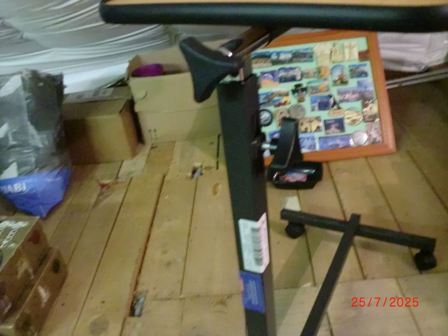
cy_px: 168
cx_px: 224
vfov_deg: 40.7
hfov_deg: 52.6
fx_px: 453
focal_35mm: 35
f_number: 3.1
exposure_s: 1/30
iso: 1600
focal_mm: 6.3
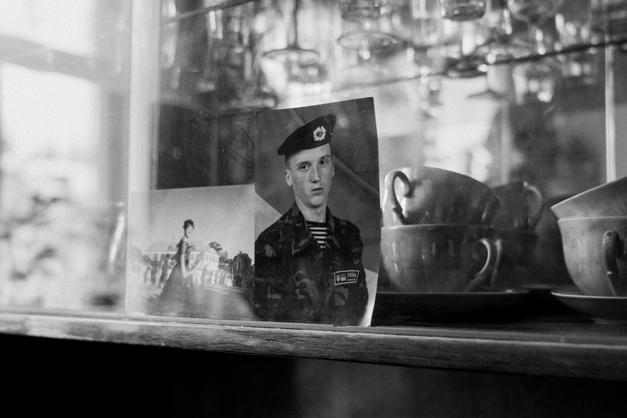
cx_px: 314
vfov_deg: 31.9
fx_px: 731
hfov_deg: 46.4
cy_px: 209
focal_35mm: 42
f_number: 4
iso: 2000
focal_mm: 42
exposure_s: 1/320
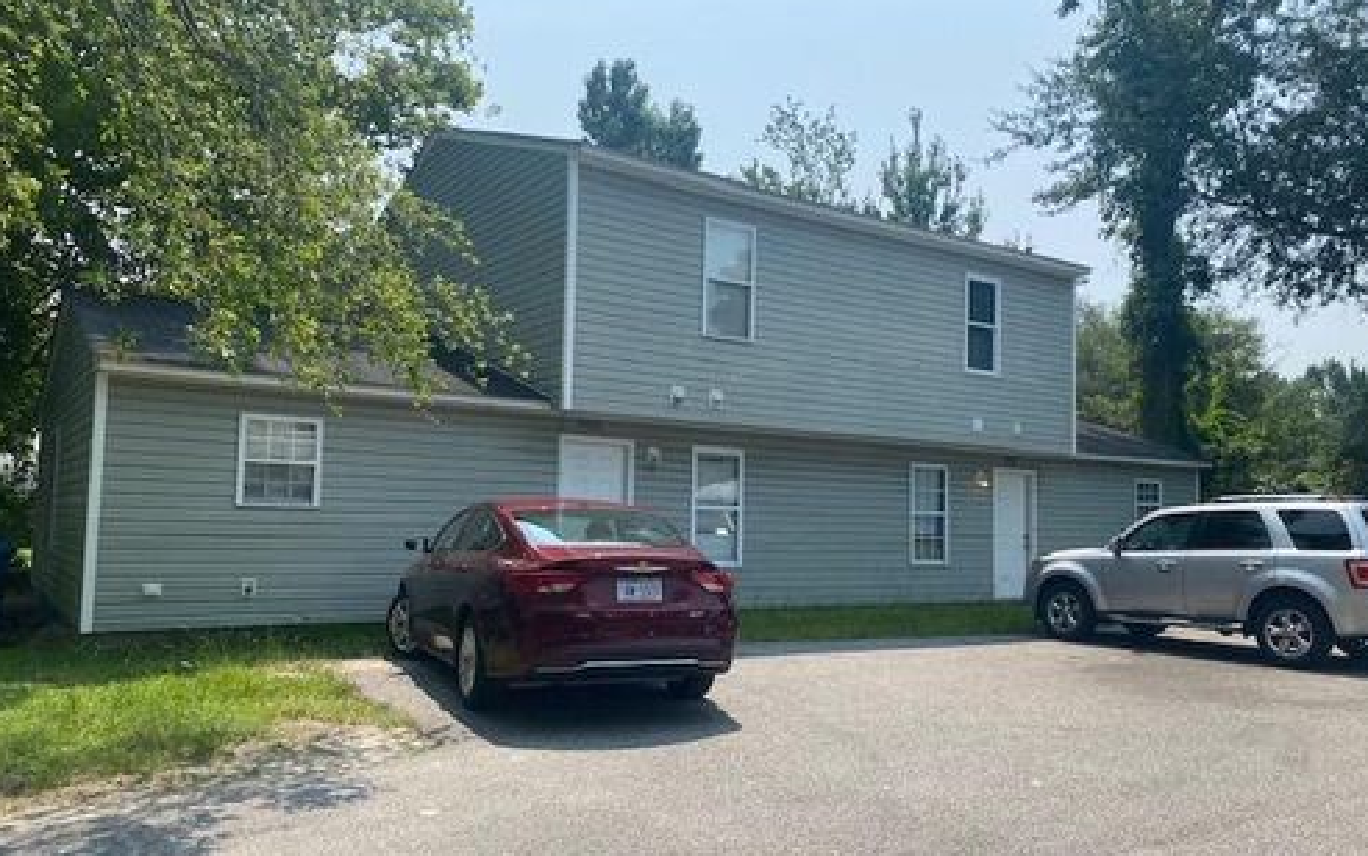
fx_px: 1044
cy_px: 449
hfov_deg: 66.4
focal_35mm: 28
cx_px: 681
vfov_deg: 44.6
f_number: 1.8
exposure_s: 1/2755
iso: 32
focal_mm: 4.25
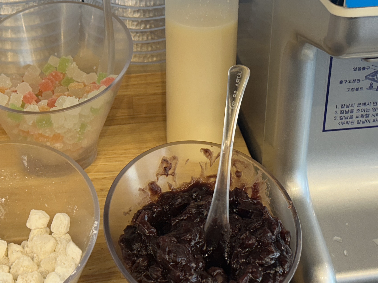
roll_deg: -1.4
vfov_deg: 23.3
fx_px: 677
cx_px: 210
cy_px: 57
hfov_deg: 31.2
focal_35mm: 62
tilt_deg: -24.6
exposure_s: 1/120
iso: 64
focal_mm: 5.7
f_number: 1.5
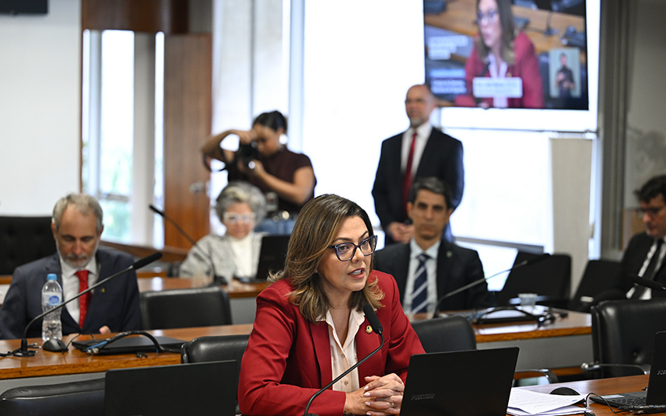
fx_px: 1670
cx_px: 332
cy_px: 207
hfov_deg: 22.6
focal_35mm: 92
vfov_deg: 14.2
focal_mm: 90
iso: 1600
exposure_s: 1/160
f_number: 2.8
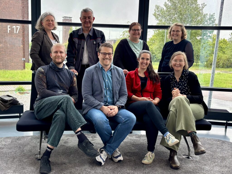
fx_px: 174
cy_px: 87
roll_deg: -3.0
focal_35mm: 26
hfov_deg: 67.3
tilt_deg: -9.0
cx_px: 116
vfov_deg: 53.1
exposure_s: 1/139
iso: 64
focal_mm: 5.96
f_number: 1.6
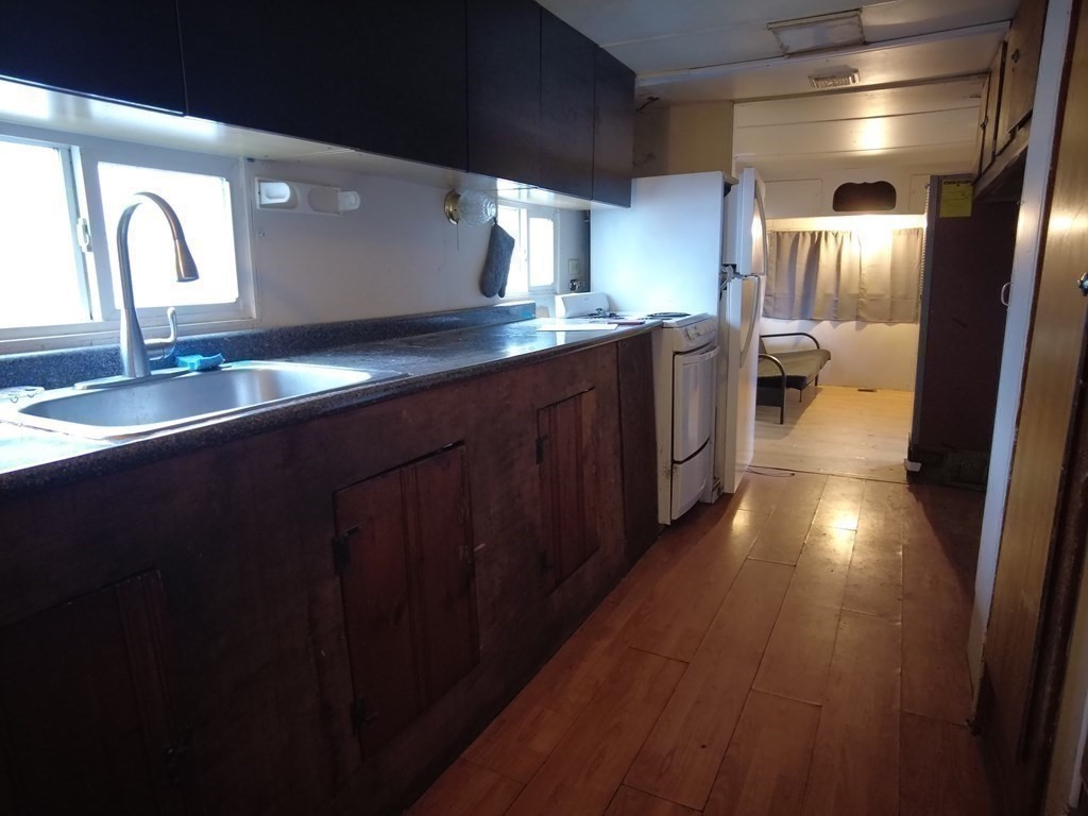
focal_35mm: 20
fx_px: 629
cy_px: 408
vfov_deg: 66.0
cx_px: 544
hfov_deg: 81.7
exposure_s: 1/6.25
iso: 800
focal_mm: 4.4
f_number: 1.8
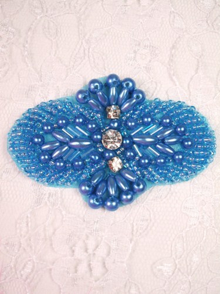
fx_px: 390
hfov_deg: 31.5
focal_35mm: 46
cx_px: 110
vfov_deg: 41.2
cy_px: 147
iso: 80
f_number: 4.7
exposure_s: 1/250
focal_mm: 8.3
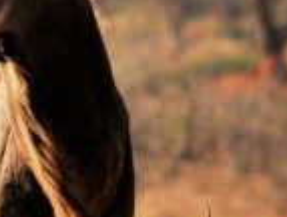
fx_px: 13399
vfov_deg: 0.9
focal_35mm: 1612
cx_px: -108
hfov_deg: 1.2
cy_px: 111
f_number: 5.6
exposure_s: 1/800
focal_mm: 200
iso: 200
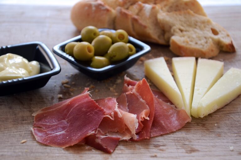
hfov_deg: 26.0
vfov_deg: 17.4
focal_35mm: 78
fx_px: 521
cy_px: 80
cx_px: 120
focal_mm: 52
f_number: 5
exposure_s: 1/1.3
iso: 100
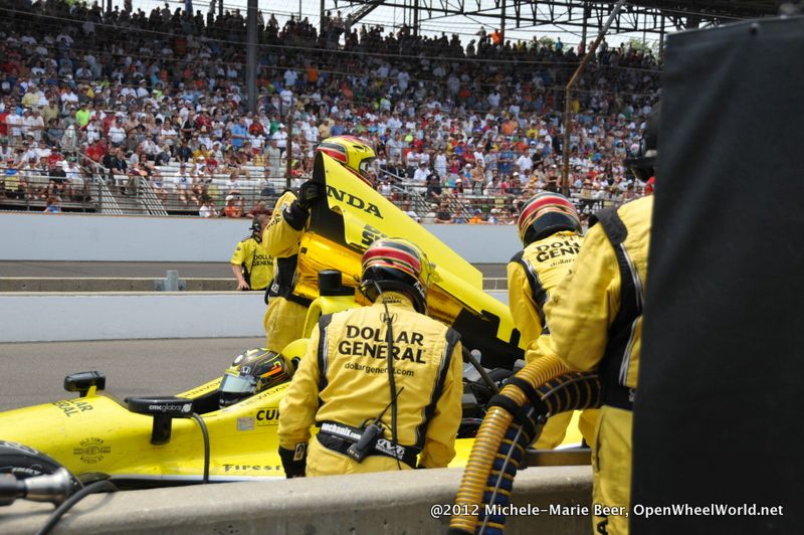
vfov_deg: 19.7
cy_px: 268
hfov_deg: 29.3
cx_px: 402
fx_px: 1540
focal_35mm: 69
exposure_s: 1/1250
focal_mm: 46
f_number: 4.5
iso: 400
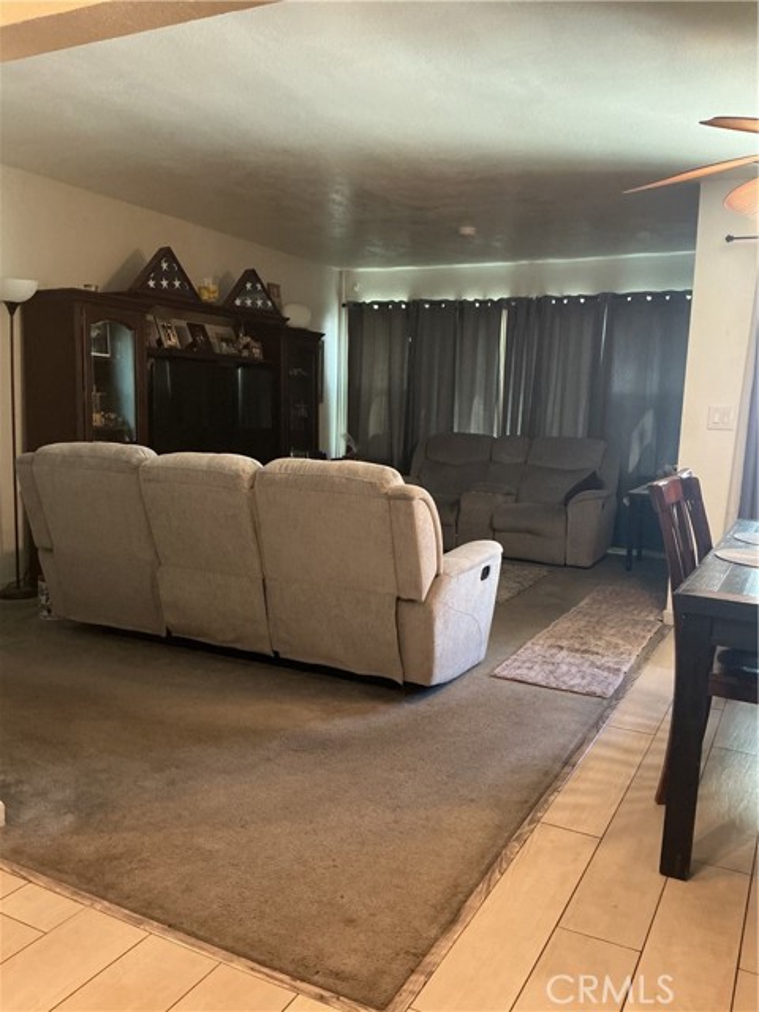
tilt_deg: -7.2
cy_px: 506
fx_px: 848
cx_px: 380
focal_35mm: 29
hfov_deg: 48.2
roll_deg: -1.7
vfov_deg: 61.7
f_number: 1.8
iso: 320
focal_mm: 3
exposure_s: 1/40
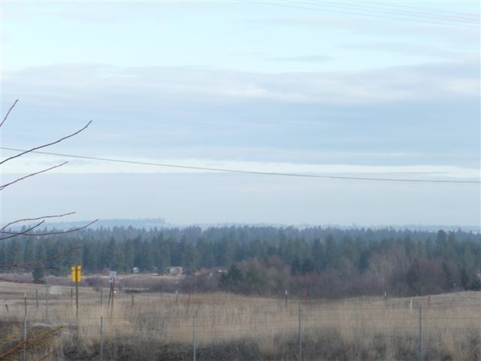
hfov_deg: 14.0
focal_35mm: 141
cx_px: 240
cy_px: 180
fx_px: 1959
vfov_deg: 10.5
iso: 100
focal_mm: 24.1
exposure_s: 1/200
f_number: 4.8
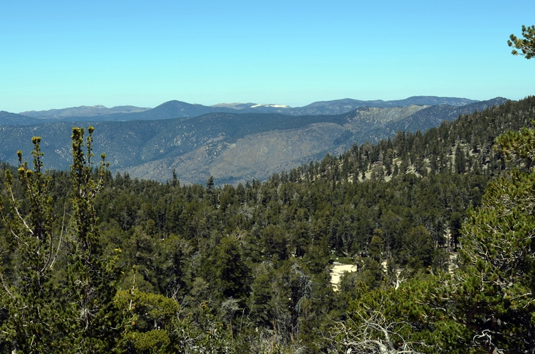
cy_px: 177
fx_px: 667
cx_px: 268
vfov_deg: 29.7
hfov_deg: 43.7
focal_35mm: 45
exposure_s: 1/320
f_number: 9
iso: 100
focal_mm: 30
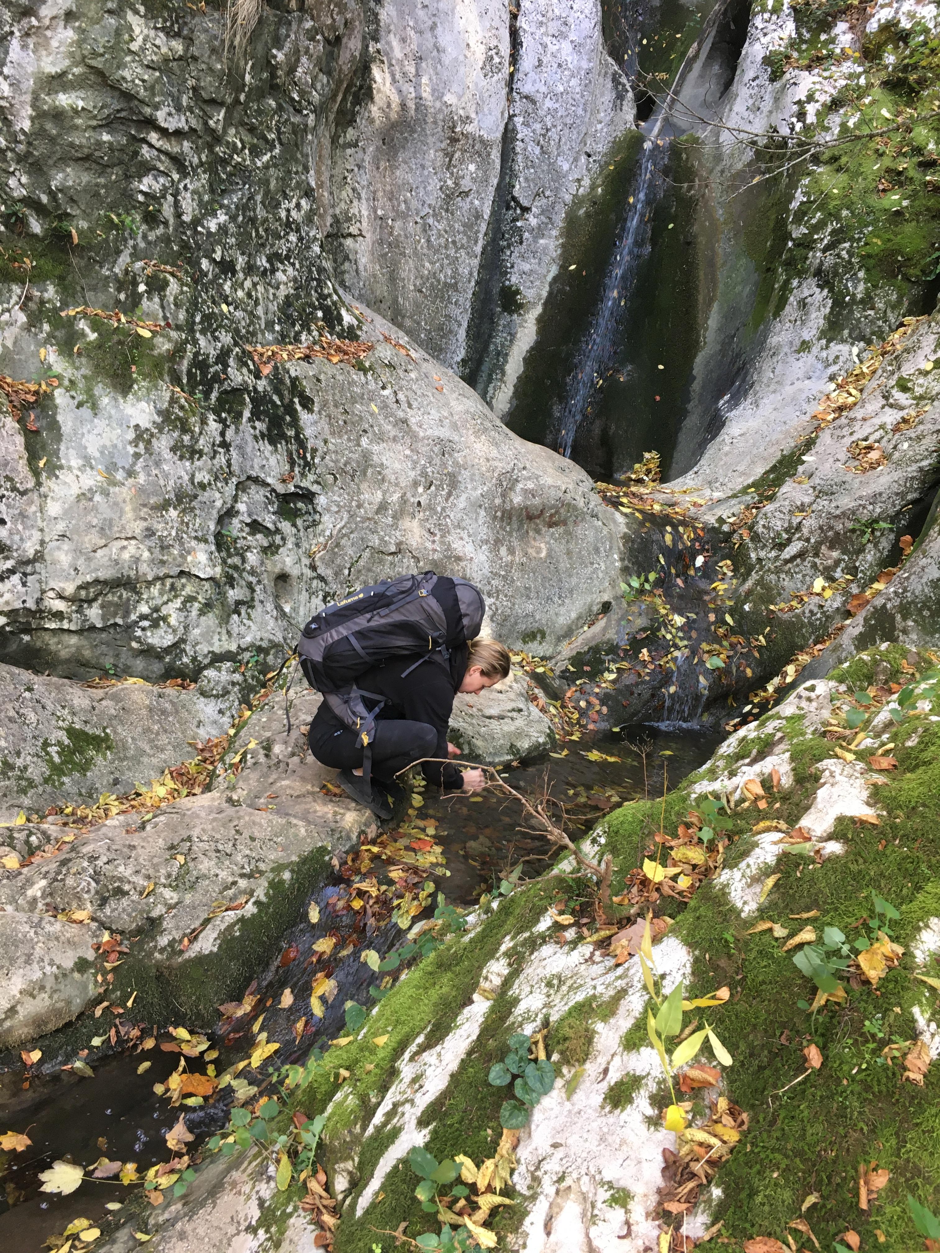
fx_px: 1050
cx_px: 470
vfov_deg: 61.7
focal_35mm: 29
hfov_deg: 48.2
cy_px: 626
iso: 64
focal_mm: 4.15
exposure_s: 1/33
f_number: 2.2
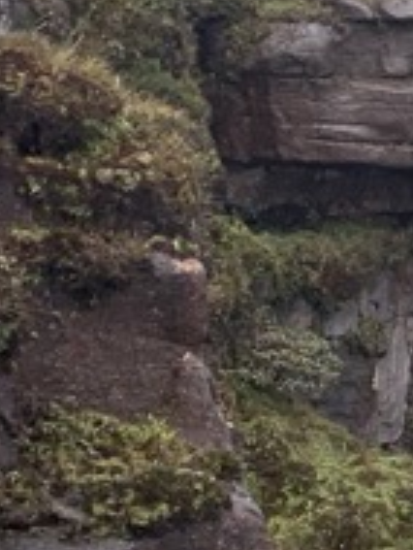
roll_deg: -0.8
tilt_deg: -9.4
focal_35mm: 141
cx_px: 1280
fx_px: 2240
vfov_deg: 14.0
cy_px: 372
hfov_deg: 8.6
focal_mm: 4.25
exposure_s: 1/1916
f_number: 1.8
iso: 25
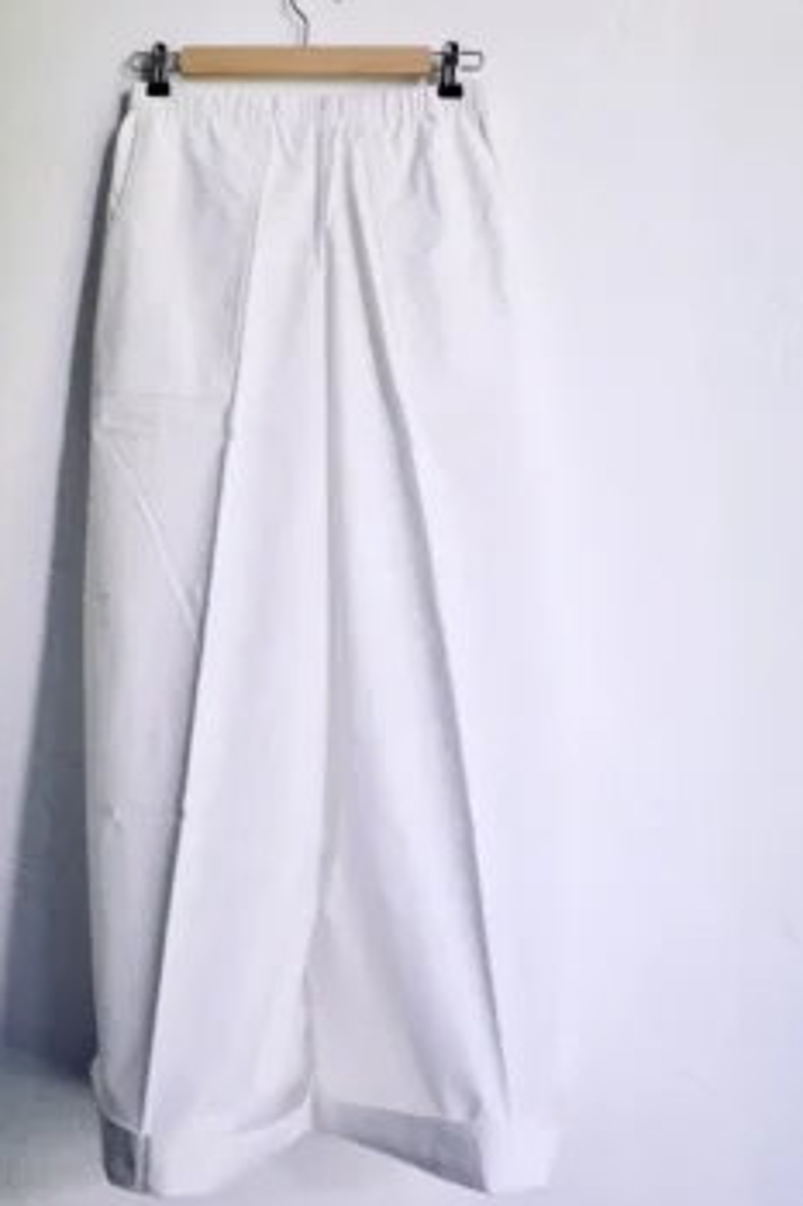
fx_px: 1206
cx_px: 296
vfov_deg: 53.1
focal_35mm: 36
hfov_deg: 36.6
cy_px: 555
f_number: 2.8
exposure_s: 1/40
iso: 100
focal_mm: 18.3
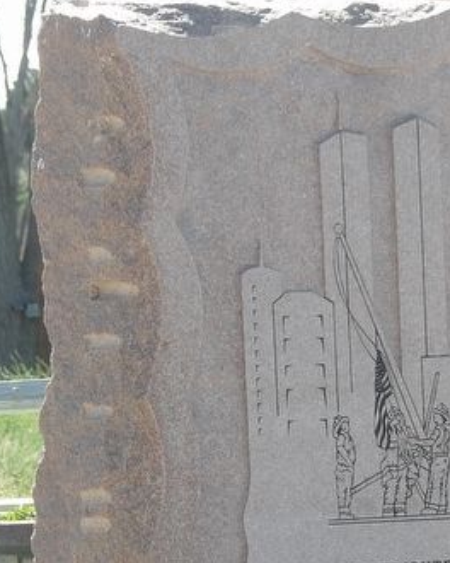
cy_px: 594
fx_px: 8740
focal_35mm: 525
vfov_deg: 3.7
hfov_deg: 2.9
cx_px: 366
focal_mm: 39.8
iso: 100
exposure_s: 1/192
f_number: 4.5
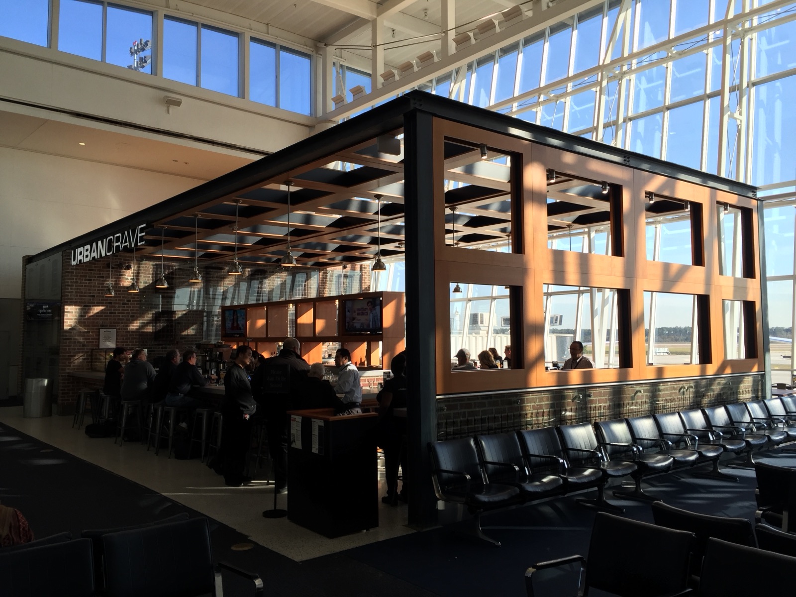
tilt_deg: +3.1
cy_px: 298
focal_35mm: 29
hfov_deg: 61.7
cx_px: 398
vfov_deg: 48.2
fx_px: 667
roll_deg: +0.8
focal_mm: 4.15
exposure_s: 1/120
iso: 40
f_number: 2.2
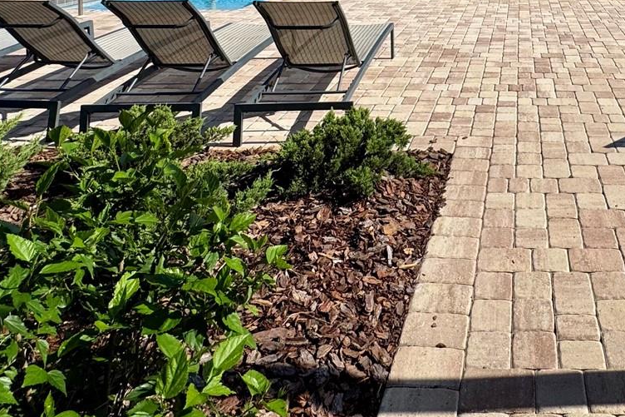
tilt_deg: -2.2
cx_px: 509
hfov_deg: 55.6
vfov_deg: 34.8
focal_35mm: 31
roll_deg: -0.6
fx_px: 538
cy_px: -68
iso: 50
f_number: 2.2
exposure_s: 1/3390
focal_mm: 2.22
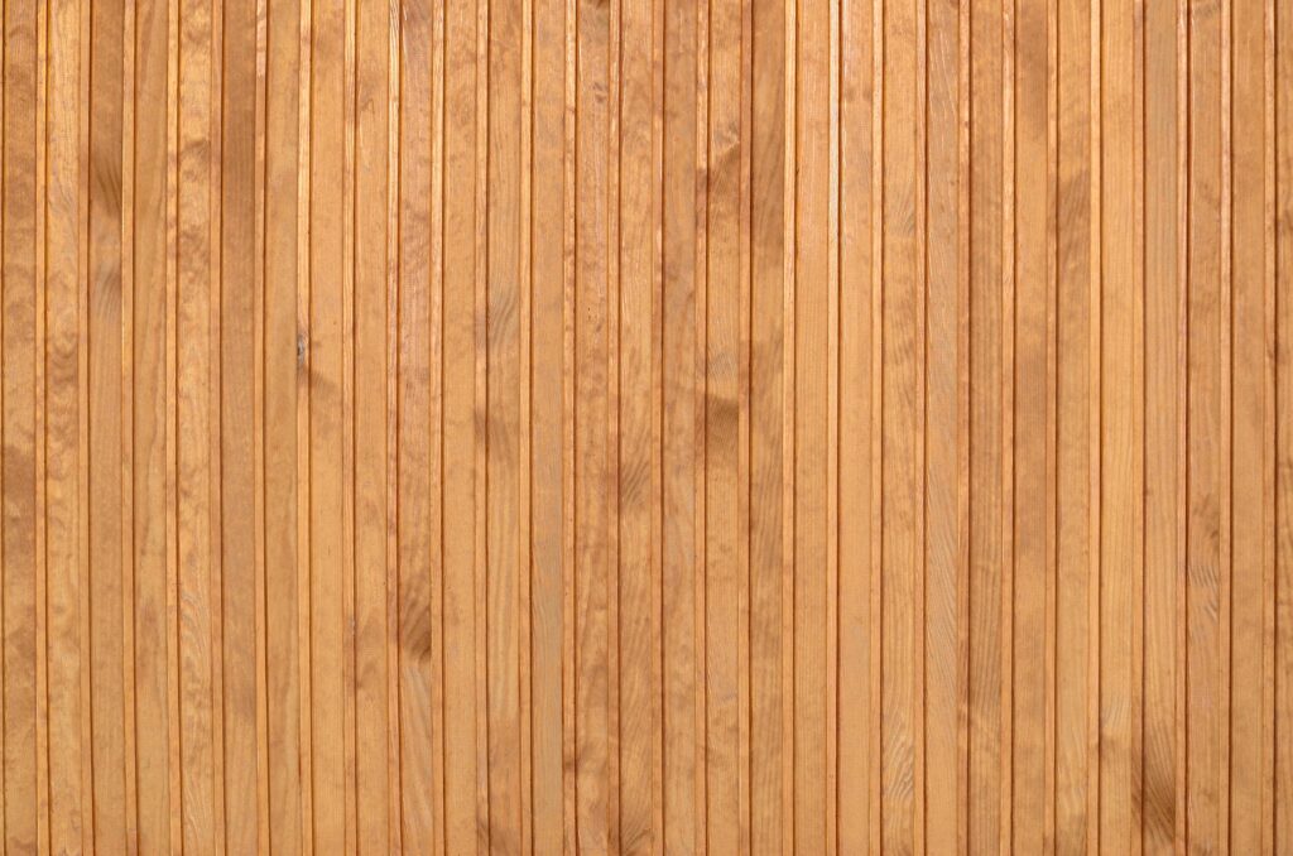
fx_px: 5645
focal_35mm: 158
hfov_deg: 13.1
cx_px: 646
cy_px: 428
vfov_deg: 8.7
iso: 400
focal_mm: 105
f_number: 10
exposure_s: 1/1600
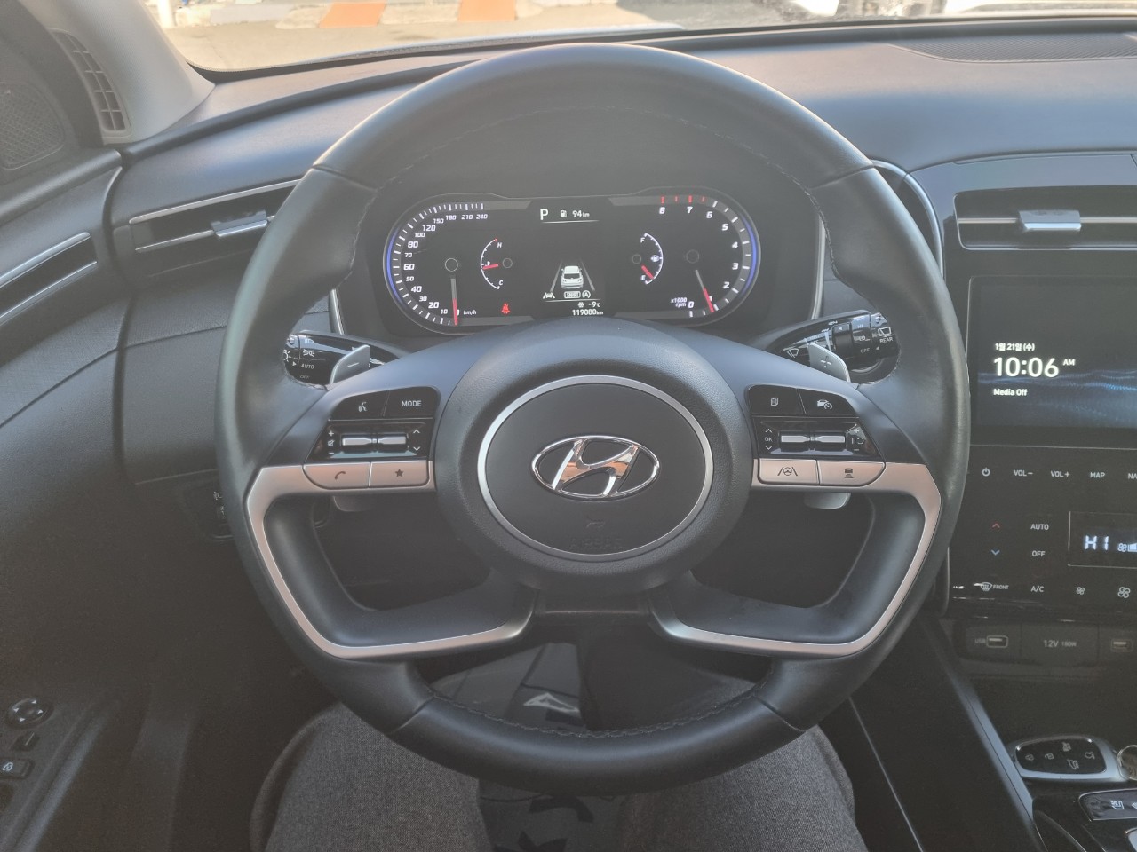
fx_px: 854
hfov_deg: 67.3
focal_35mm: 26
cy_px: 426
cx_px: 568
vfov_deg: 53.1
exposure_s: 1/120
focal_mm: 5.4
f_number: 1.8
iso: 320
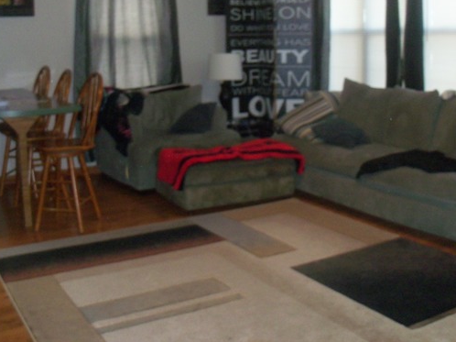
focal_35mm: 45
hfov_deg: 42.1
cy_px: 138
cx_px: 208
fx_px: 593
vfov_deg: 32.1
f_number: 3
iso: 250
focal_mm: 6.3
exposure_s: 1/30
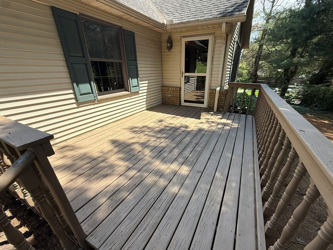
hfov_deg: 98.0
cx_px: 178
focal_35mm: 15
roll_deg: +0.7
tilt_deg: -24.0
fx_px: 144
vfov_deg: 81.7
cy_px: 131
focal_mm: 2.22
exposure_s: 1/664
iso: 50
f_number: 2.2
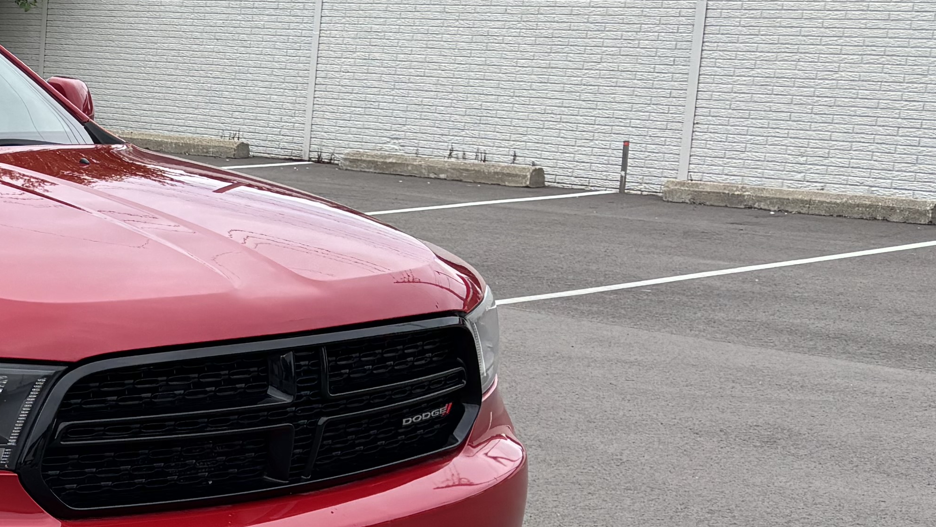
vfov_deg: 14.9
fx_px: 2010
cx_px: -329
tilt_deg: -11.7
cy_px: 365
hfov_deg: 22.9
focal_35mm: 81
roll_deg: -0.7
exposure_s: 1/539
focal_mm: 5.96
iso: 50
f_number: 1.6
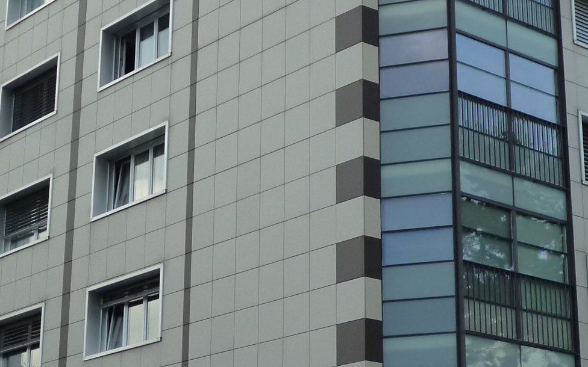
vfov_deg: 14.7
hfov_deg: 23.3
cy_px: 144
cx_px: 322
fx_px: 1426
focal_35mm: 89
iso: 160
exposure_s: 1/500
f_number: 3.3
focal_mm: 5.7
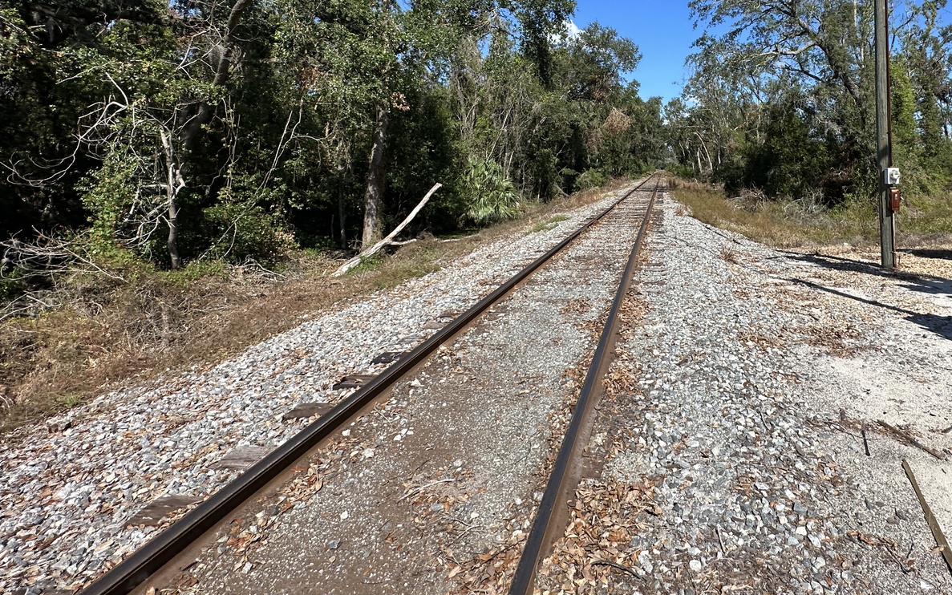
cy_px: 160
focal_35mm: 20
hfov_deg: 82.8
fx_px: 519
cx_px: 616
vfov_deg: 57.1
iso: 50
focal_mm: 2.22
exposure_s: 1/1916
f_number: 2.2
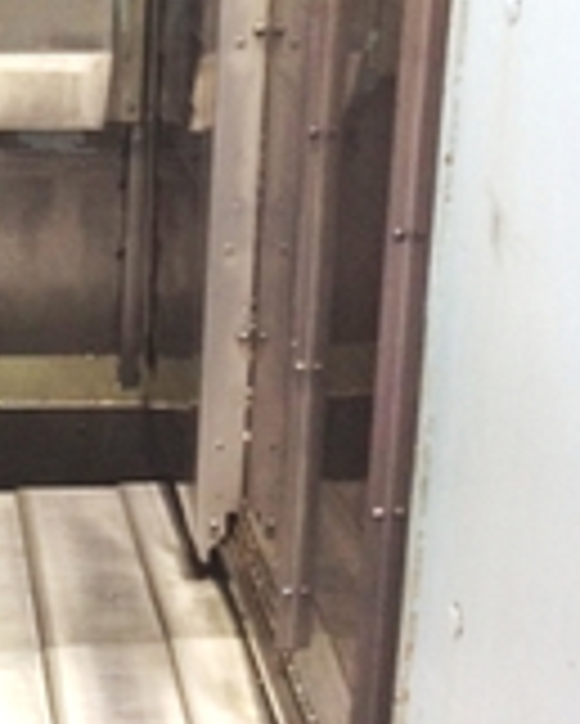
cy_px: 36
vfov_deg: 21.8
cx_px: 31
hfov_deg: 17.7
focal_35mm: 85
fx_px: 1822
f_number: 2.4
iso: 250
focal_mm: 4.28
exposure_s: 1/20
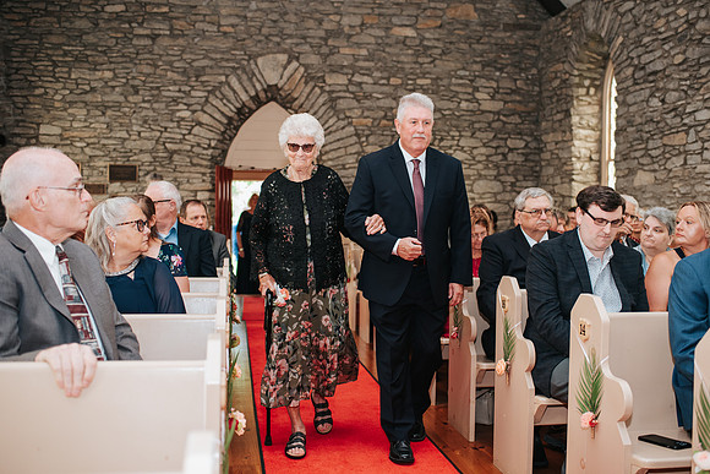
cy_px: 226
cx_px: 372
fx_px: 732
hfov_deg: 51.7
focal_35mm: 37
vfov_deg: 35.9
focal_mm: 35
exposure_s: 1/200
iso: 1000
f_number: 2.8
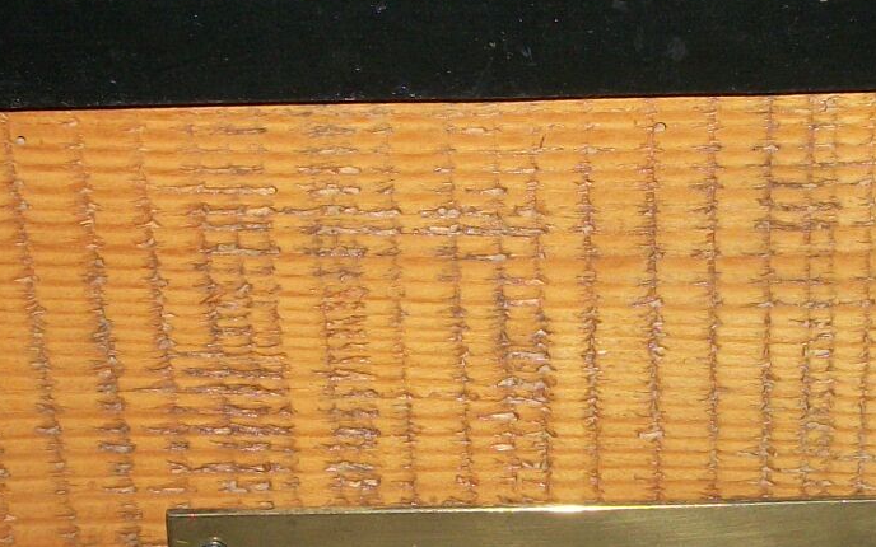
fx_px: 2411
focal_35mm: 101
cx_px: 523
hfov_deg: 20.6
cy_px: 286
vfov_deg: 13.0
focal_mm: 5.7
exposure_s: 1/30
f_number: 2.9
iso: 80
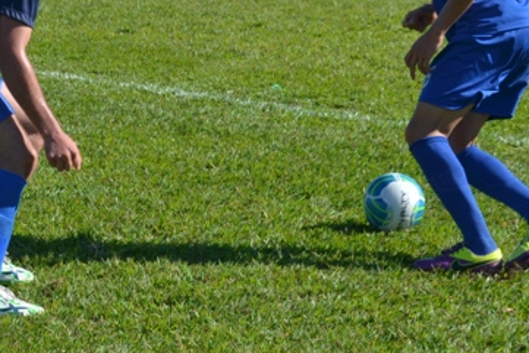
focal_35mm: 101
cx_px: 237
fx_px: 1485
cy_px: 71
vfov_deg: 13.5
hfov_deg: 20.2
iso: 200
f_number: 10
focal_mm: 38
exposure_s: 1/400
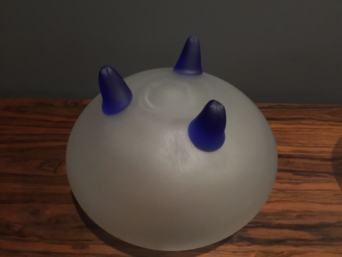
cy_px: 128
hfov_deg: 61.7
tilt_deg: -45.1
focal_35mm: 29
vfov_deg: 48.2
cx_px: 171
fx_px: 287
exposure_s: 1/4
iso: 200
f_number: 2.2
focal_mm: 4.15
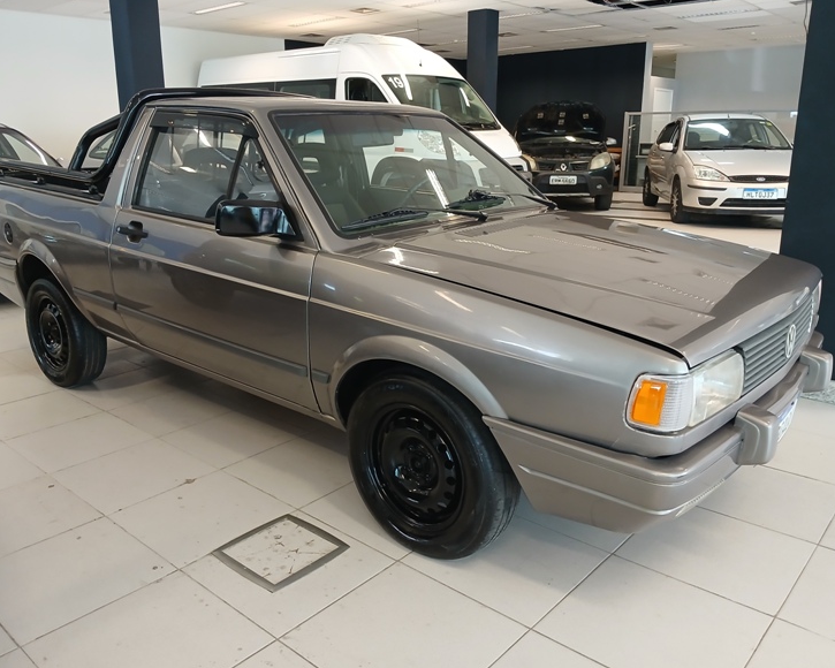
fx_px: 692
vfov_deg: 51.5
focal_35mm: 28
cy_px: 334
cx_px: 386
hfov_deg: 62.1
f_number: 1.8
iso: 250
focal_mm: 3.98
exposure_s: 1/60
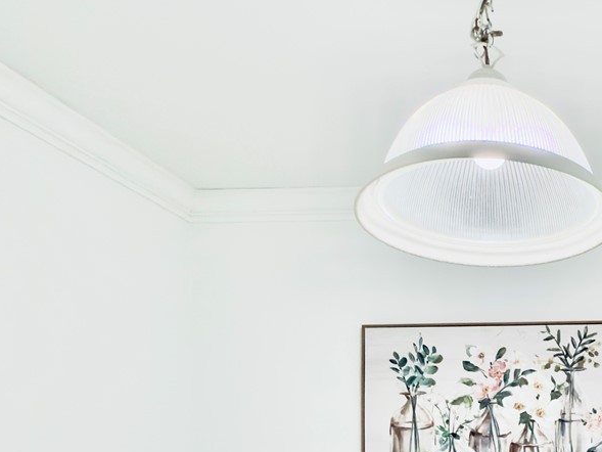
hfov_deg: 43.0
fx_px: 661
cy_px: 466
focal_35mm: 38
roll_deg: +0.3
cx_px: 586
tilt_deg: -0.5
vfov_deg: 33.9
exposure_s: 1/30
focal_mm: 2.22
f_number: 2.2
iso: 64
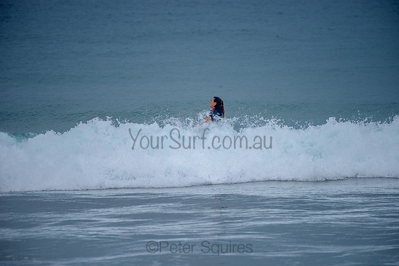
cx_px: 200
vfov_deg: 2.9
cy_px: 133
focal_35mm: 480
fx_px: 5322
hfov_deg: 4.3
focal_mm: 480
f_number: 5.6
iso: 280
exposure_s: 1/2000
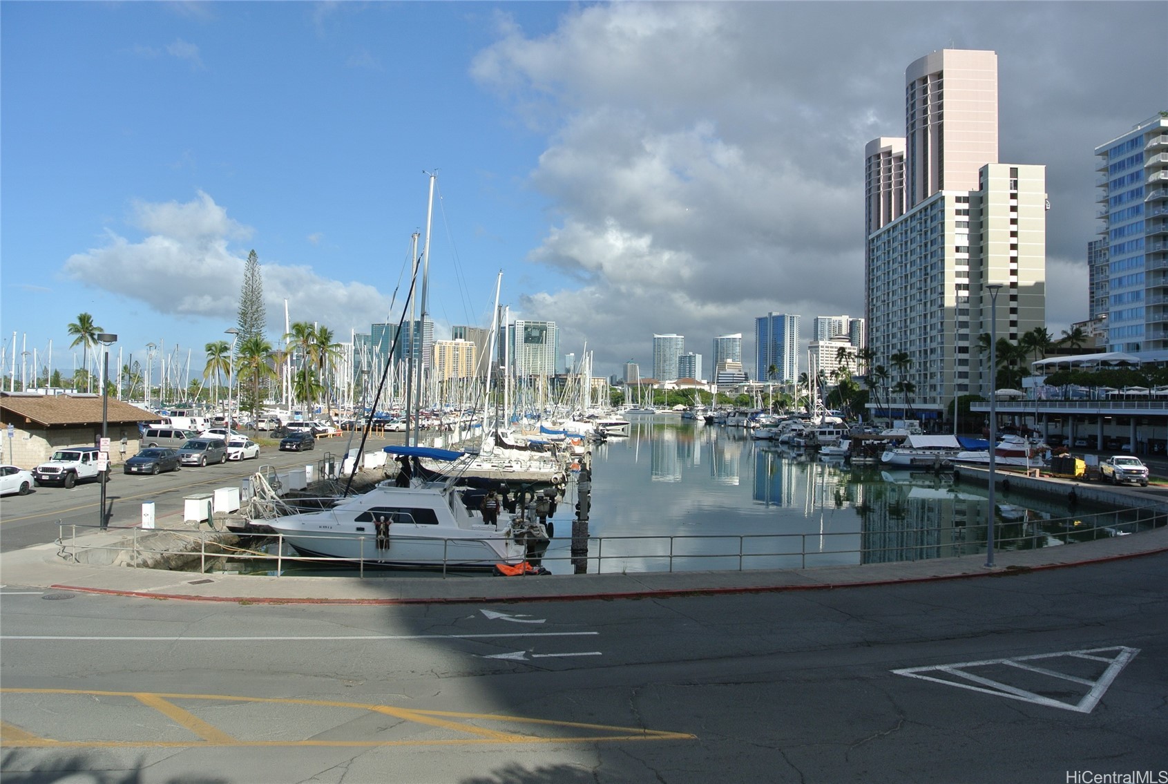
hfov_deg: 67.3
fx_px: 878
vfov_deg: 48.1
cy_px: 392
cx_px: 584
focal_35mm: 27
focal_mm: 10
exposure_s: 1/500
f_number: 5.6
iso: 100
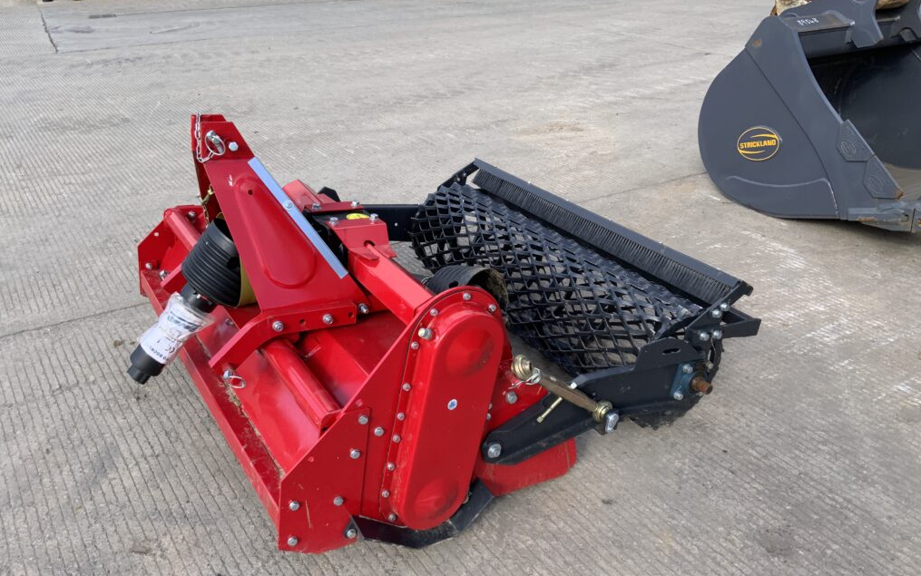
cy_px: 294
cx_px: 464
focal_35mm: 31
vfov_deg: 40.6
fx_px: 778
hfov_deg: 61.2
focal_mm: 3
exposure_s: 1/562
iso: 16
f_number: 1.8
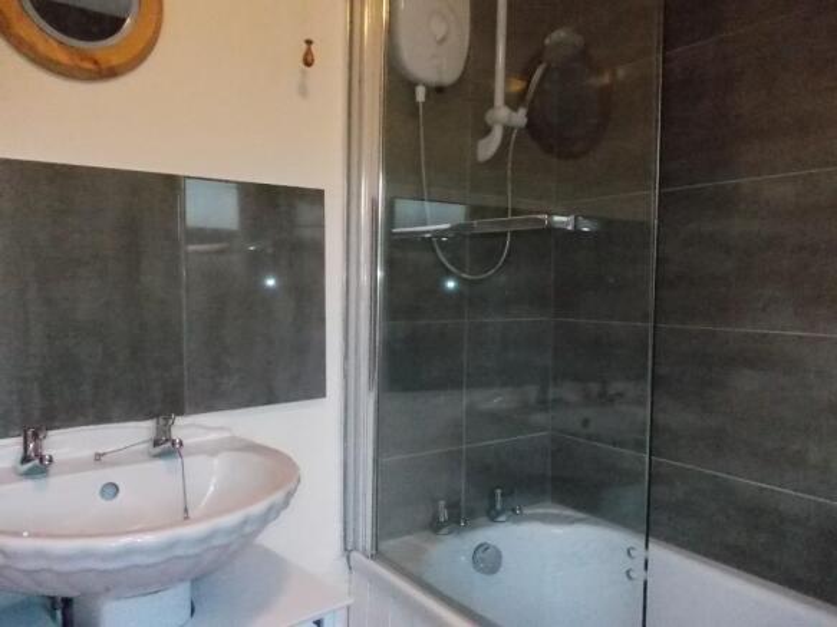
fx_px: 677
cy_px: 314
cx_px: 418
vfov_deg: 49.7
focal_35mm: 28
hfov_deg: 63.5
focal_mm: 4
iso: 1600
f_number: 2.7
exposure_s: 1/60
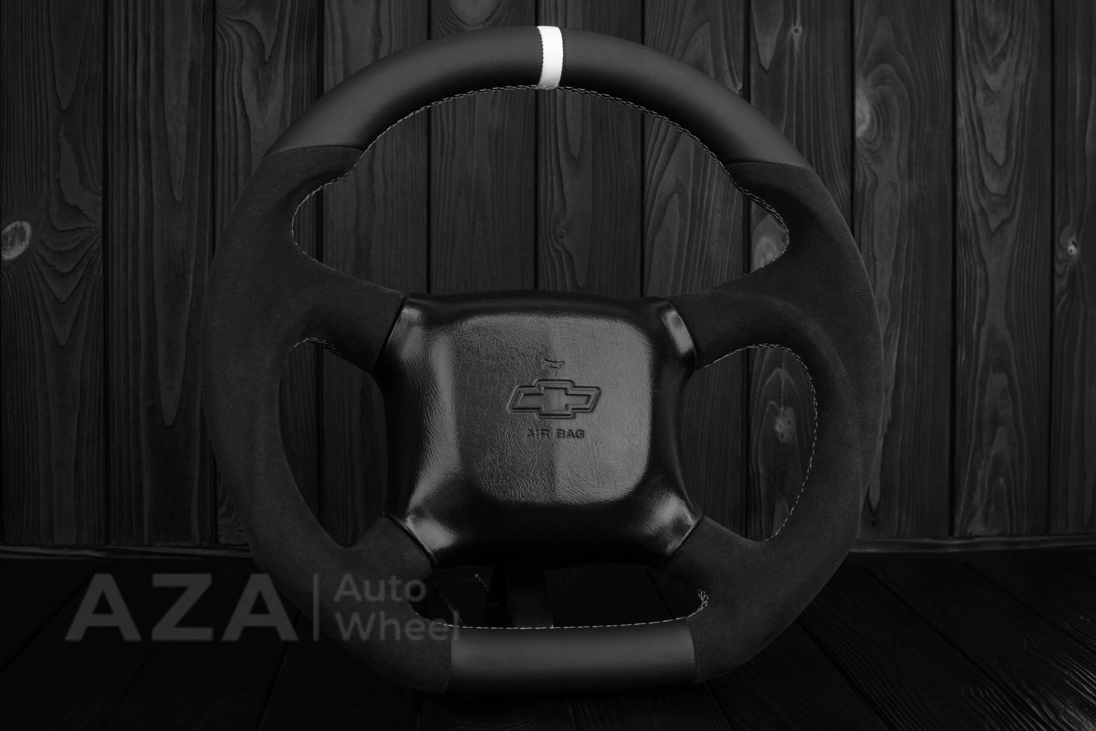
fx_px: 1598
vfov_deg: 25.8
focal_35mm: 52
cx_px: 548
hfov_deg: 37.8
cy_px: 366
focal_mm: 35
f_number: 6.3
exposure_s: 1/125
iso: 500
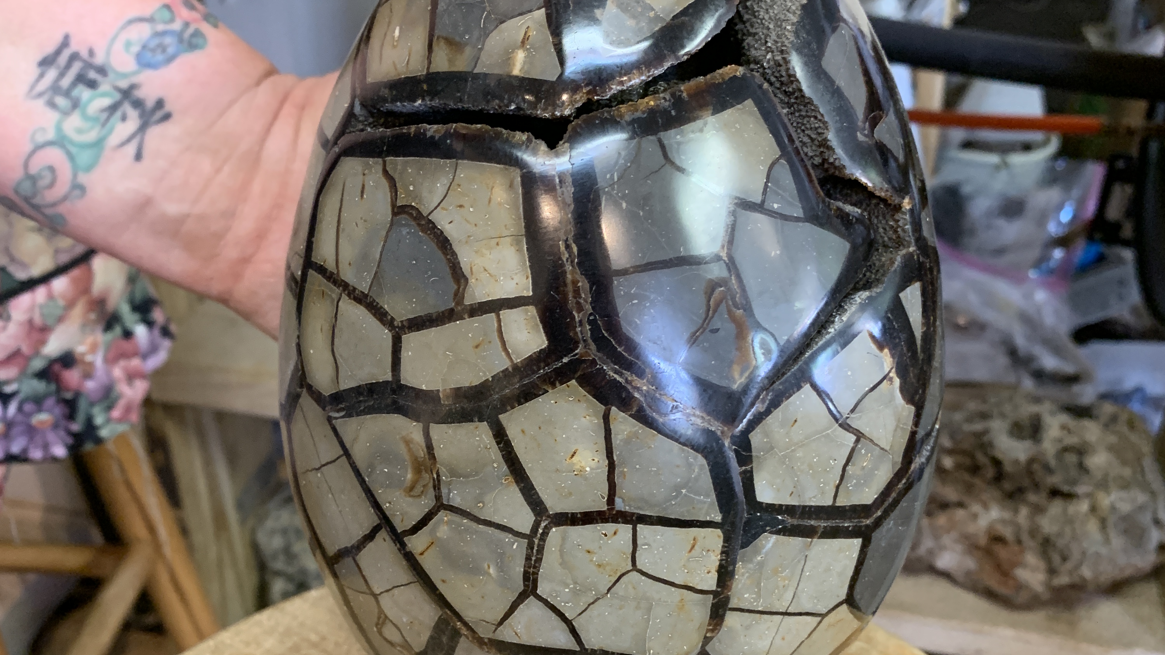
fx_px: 1174
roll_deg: -1.4
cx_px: 580
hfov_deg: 52.8
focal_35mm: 38
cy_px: 406
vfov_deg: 31.1
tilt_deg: -34.0
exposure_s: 1/60
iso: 320
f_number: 1.8
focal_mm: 4.25
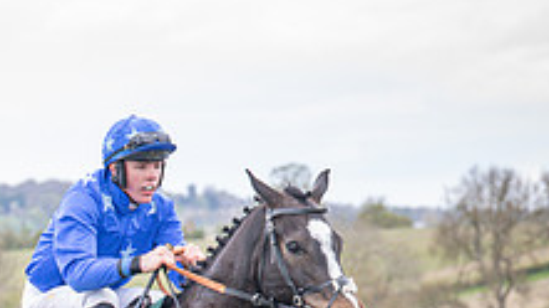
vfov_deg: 4.3
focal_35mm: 279
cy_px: 583
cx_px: -85
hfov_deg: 7.7
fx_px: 4059
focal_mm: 70
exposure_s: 1/800
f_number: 4
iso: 500
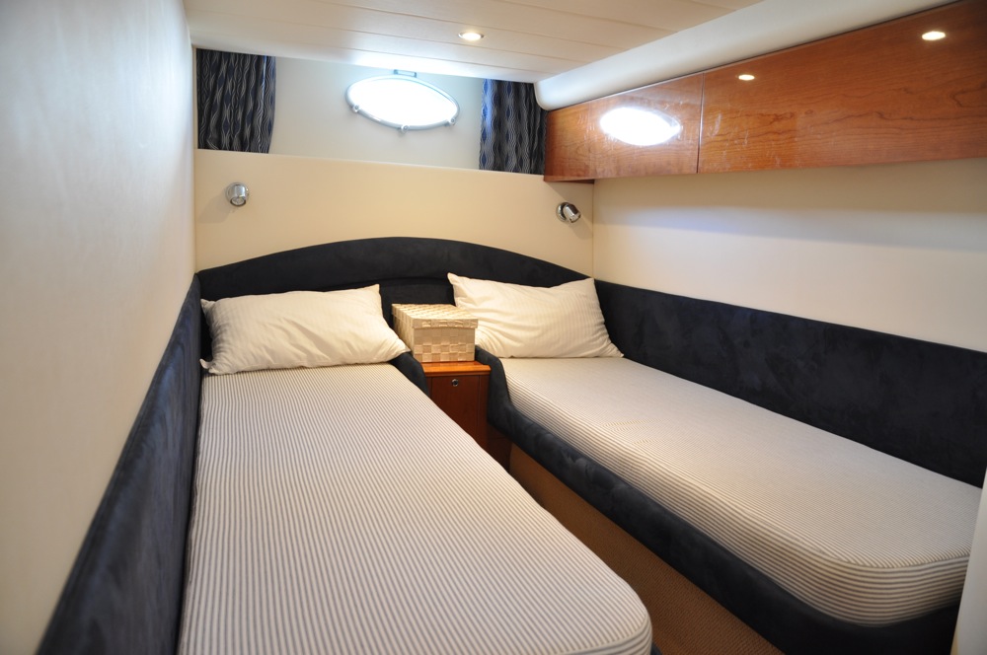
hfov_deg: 73.8
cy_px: 328
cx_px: 494
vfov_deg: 53.0
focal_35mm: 24
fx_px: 657
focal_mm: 16
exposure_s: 1/8
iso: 320
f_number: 3.5
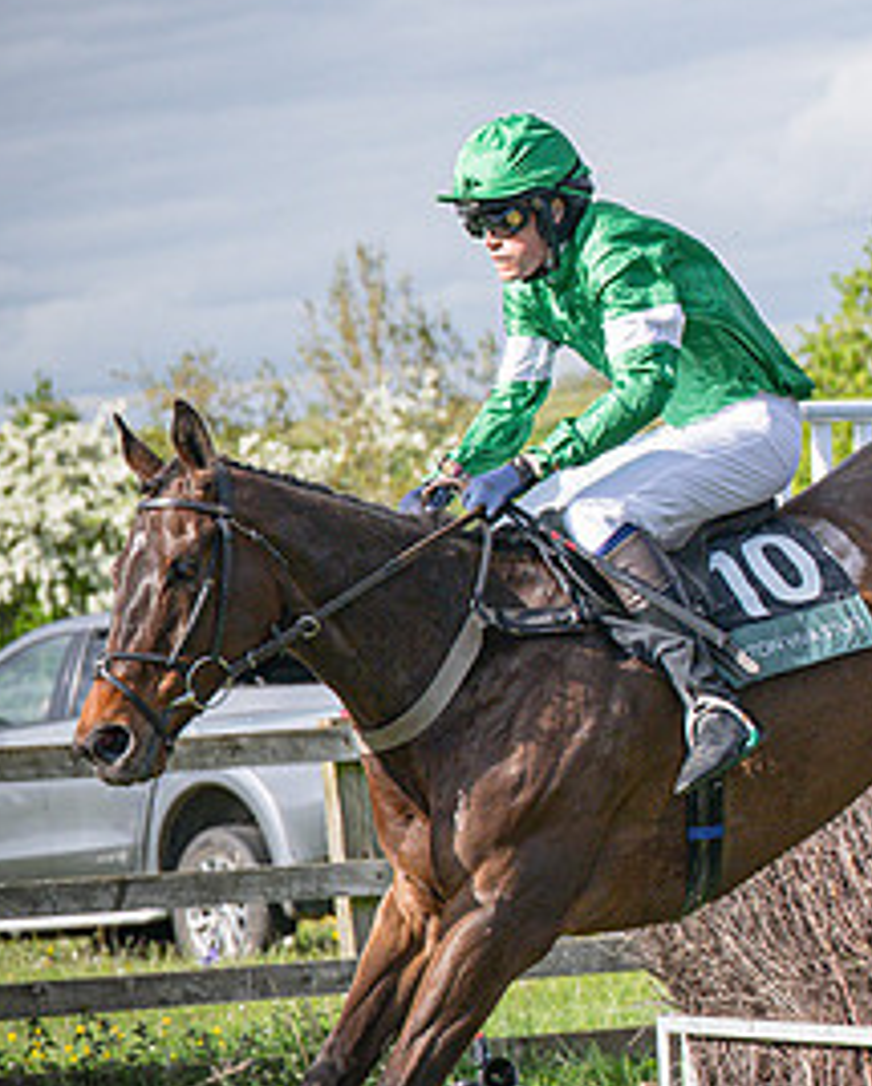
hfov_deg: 6.2
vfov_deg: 7.8
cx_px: 1044
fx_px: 7987
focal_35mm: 248
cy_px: 588
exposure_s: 1/3200
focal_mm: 70
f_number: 4
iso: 400
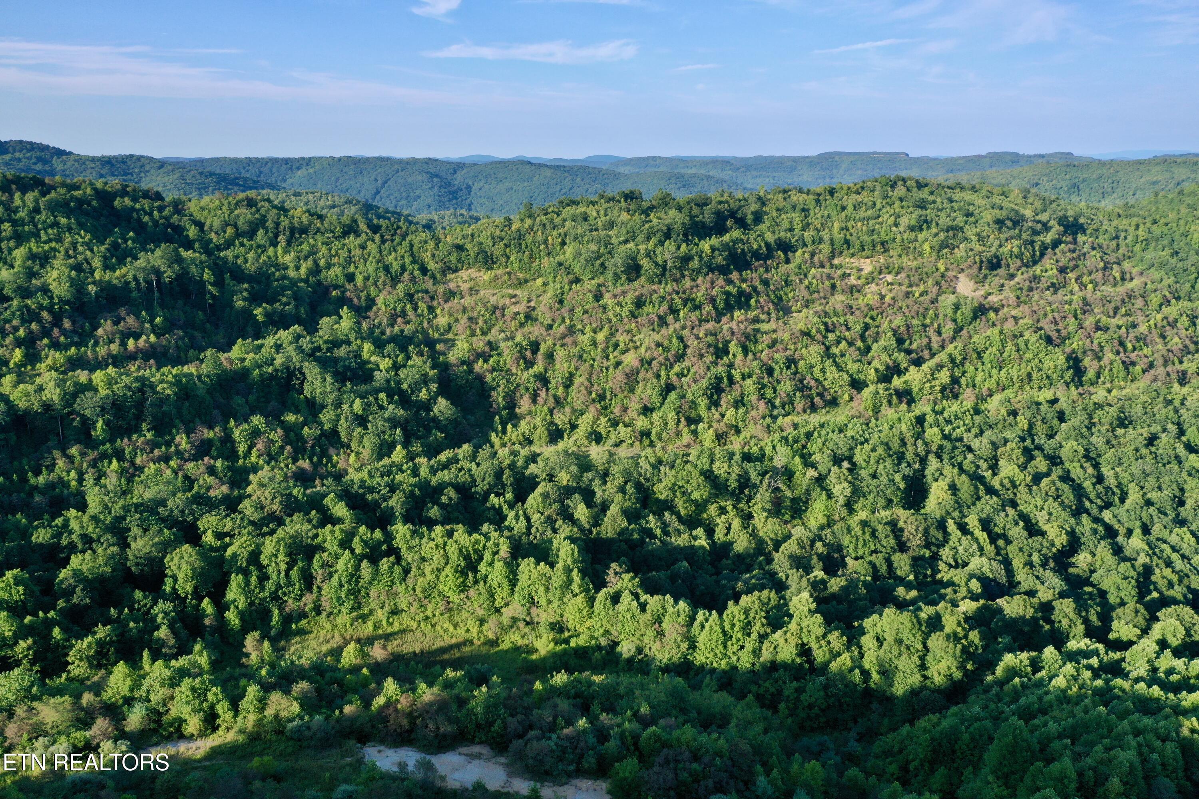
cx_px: 600
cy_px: 400
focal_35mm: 28
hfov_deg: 65.5
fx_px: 932
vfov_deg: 46.4
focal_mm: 10.26
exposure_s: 1/120
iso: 100
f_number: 5.6
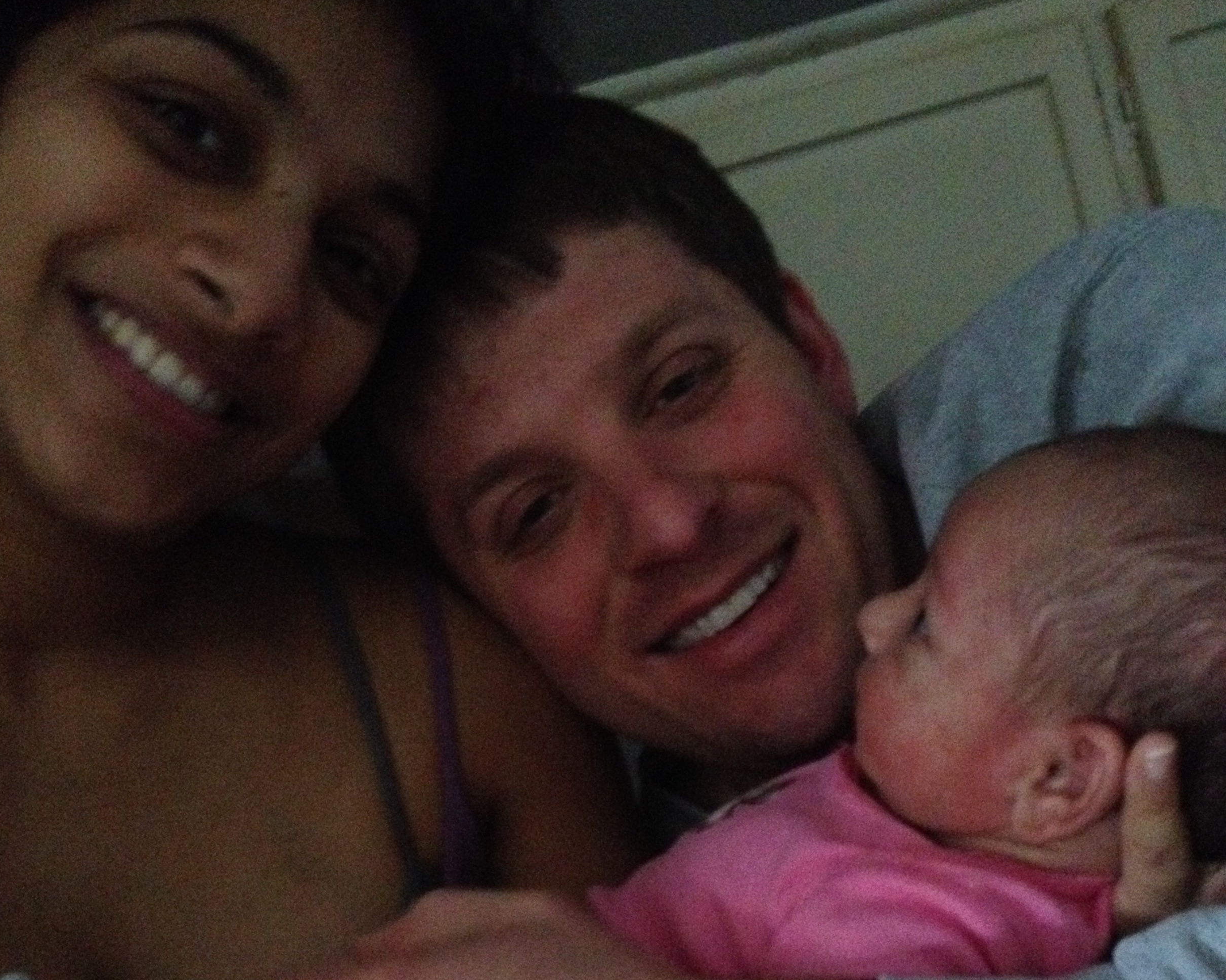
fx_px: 1669
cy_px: 782
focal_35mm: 46
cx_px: 611
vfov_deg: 31.9
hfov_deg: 40.3
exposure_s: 1/15
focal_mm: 4.28
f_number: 2.4
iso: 800
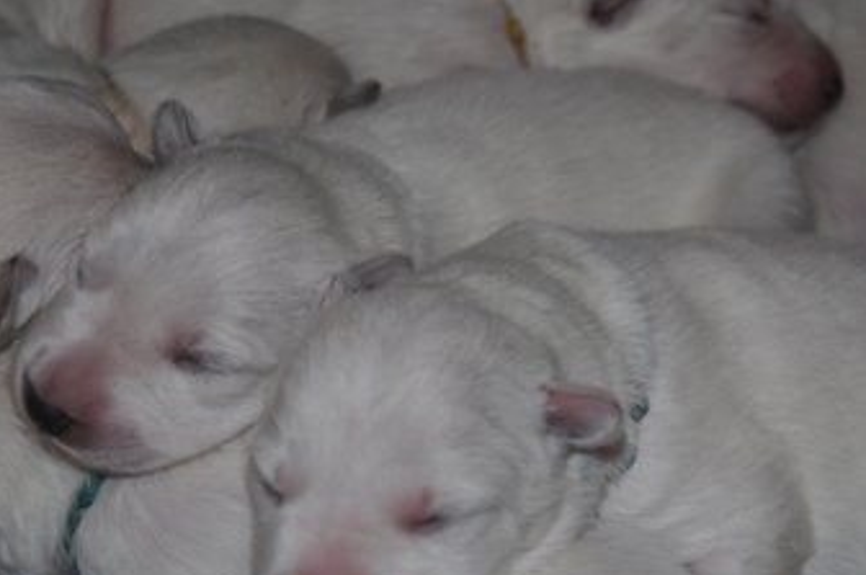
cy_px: 362
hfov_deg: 19.8
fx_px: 2474
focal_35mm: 103
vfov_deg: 13.2
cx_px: 526
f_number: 4.5
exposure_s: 1/60
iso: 250
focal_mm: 48
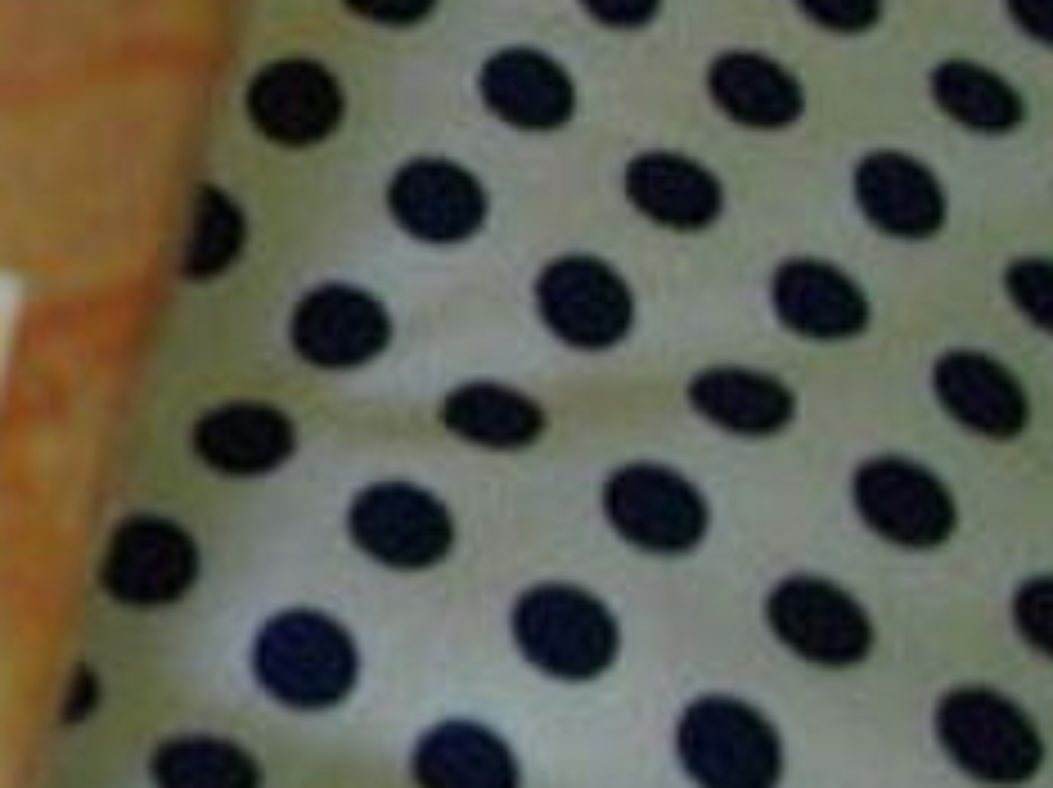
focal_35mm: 137
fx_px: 4163
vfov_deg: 10.7
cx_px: -904
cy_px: 9
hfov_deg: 12.9
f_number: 2.9
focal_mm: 5.7
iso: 324
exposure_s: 1/50
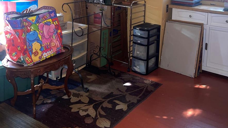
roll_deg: -0.2
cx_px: 116
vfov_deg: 29.9
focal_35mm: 37
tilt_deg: -9.1
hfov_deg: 54.0
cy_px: 0
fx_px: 224
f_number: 1.6
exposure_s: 1/8
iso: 125
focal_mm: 5.1
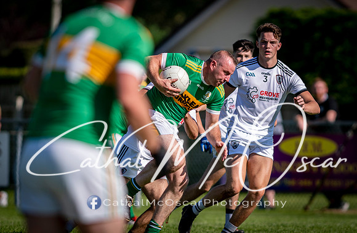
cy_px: 147
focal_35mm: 705
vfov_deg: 1.9
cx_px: 211
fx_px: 6947
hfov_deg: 2.9
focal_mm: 300
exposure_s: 1/2500
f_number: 2.8
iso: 110
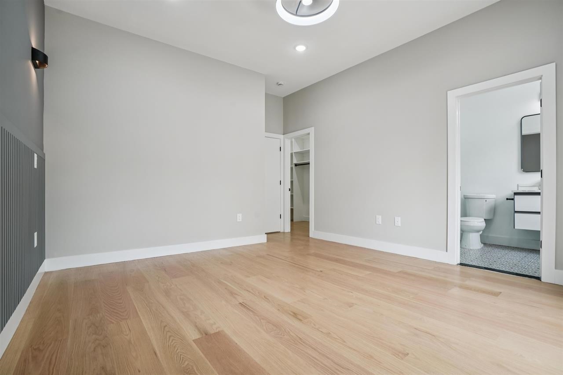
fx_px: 250
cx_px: 282
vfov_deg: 73.7
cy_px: 188
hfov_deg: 96.8
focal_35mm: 16
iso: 400
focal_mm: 16
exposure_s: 1/50
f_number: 8
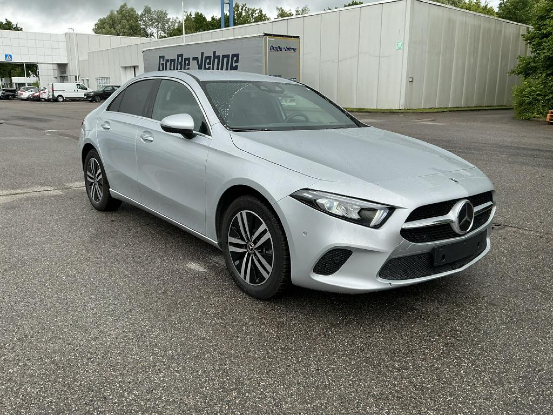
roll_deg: +0.6
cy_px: 208
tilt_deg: -13.3
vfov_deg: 48.2
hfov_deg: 61.7
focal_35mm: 29
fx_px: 463
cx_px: 276
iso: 25
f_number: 1.8
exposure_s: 1/770
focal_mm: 3
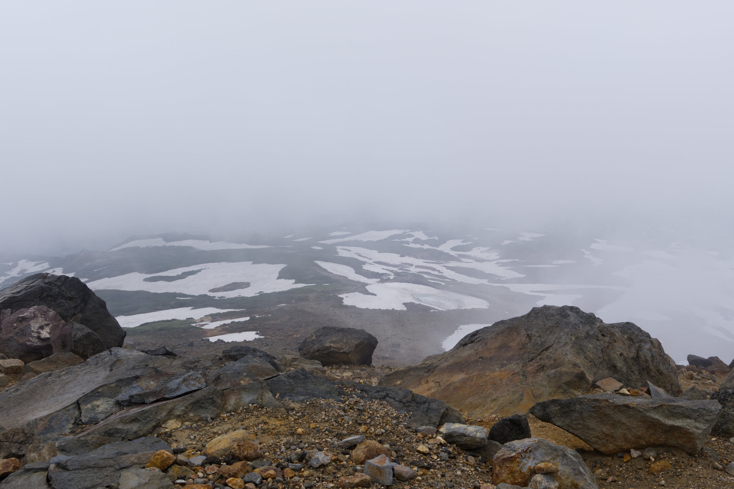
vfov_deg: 47.9
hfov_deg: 67.4
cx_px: 367
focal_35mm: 27
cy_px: 244
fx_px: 550
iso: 125
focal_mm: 18
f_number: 5.6
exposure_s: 1/340
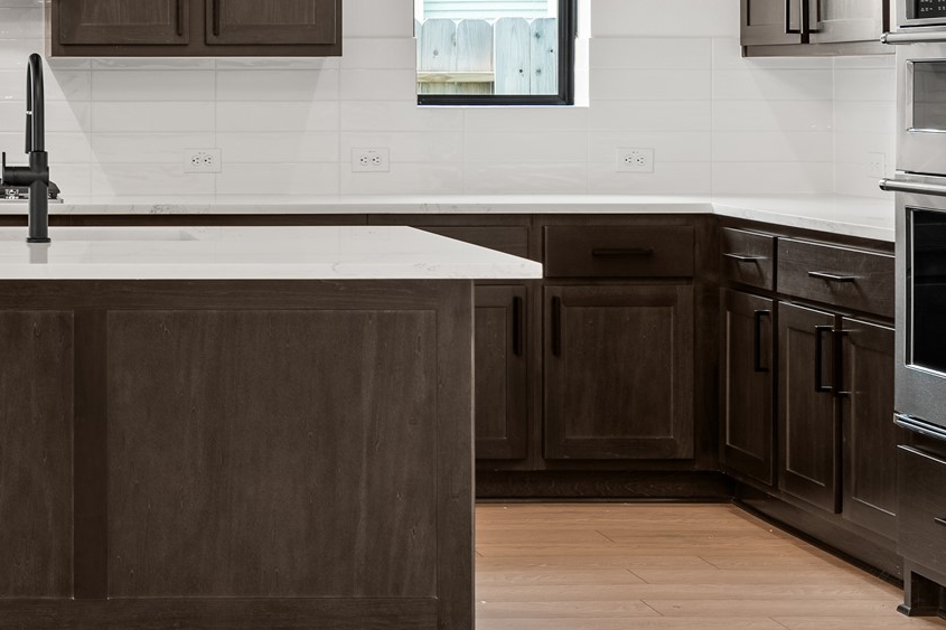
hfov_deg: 21.5
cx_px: -90
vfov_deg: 15.1
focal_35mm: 90
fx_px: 2364
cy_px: 104
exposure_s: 1/1.25
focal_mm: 35
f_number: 9
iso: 200
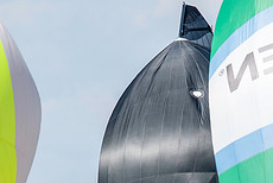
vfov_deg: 1.2
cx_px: 169
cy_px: 229
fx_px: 8610
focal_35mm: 1134
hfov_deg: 1.8
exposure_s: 1/2000
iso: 320
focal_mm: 300
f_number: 5.6
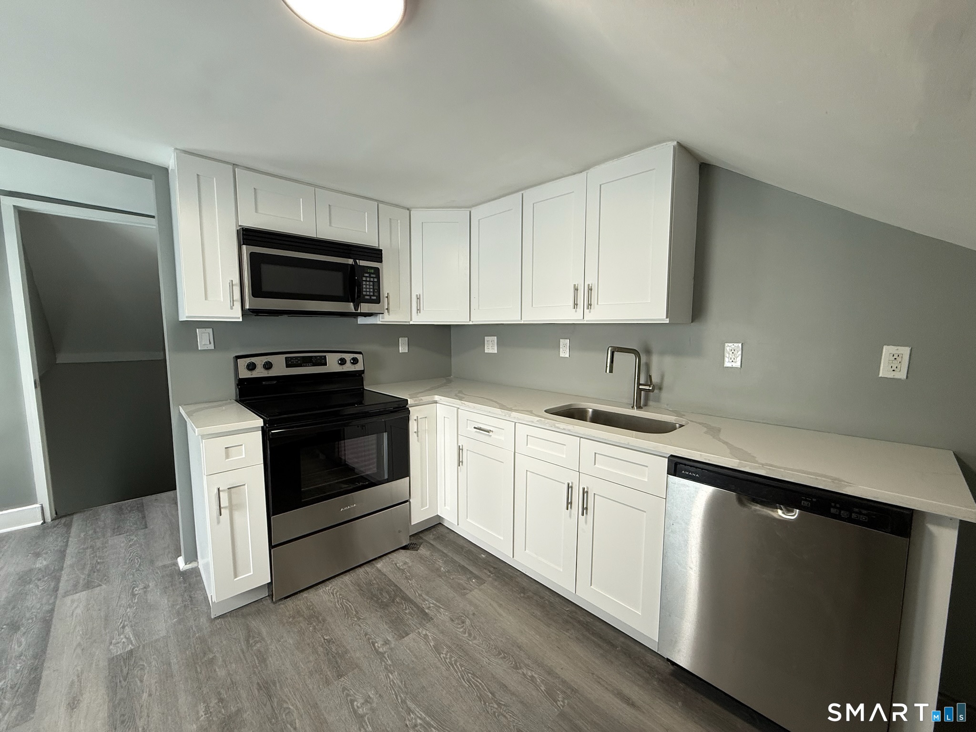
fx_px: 395
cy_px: 366
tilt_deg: -4.1
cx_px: 488
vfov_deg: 85.7
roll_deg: +0.0
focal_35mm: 14
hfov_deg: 102.1
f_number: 2.2
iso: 160
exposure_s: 1/120
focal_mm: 2.22
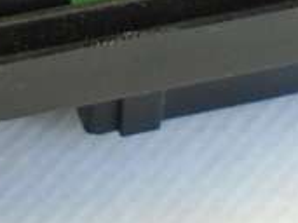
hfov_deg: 11.8
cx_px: 5
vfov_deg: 8.5
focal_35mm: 166
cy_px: -213
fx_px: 1428
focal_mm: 4.6
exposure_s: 1/160
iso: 100
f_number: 3.2
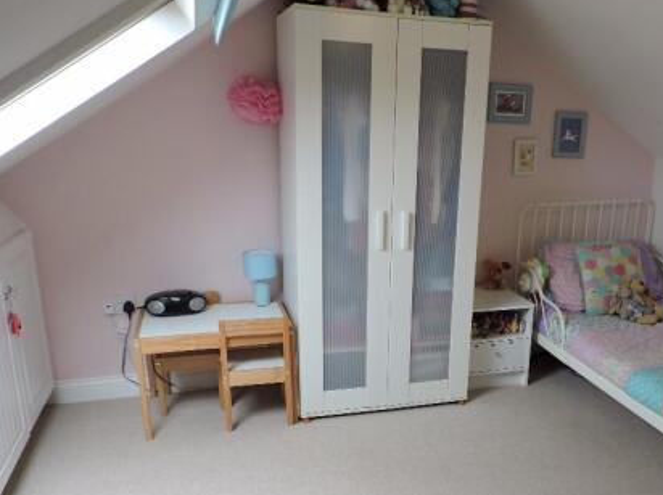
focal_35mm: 34
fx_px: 650
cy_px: 330
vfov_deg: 41.2
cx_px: 430
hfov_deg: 53.2
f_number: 3
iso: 100
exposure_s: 1/40
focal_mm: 4.3
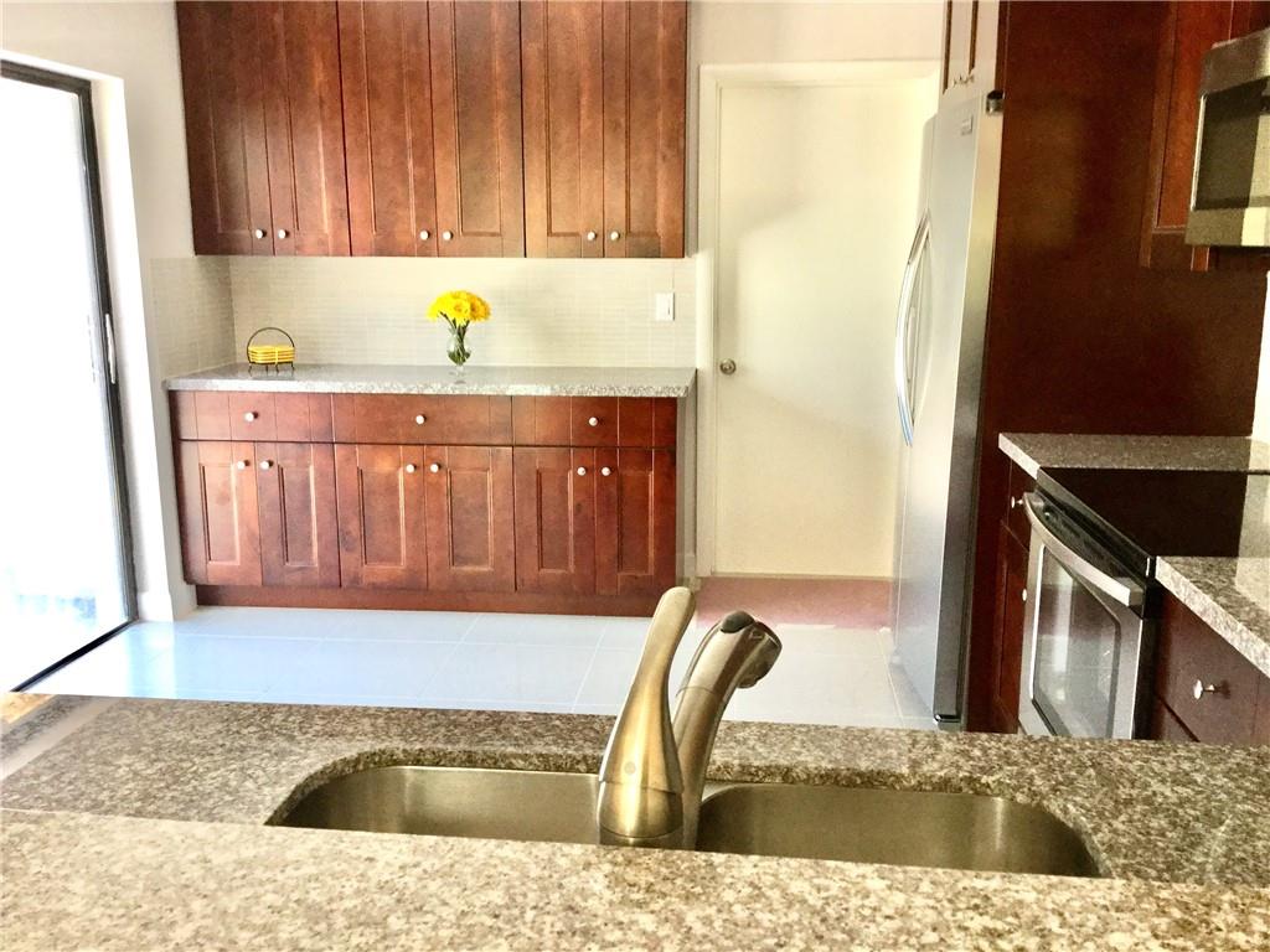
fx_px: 1137
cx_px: 635
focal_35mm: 31
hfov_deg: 58.4
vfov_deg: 45.4
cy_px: 476
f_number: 2.4
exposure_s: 1/30
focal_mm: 3.3
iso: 125
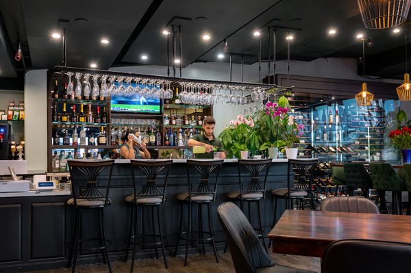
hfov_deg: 62.0
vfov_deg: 43.5
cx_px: 206
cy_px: 136
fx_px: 342
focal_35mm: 30
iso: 800
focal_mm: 30
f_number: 8
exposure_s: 1/6
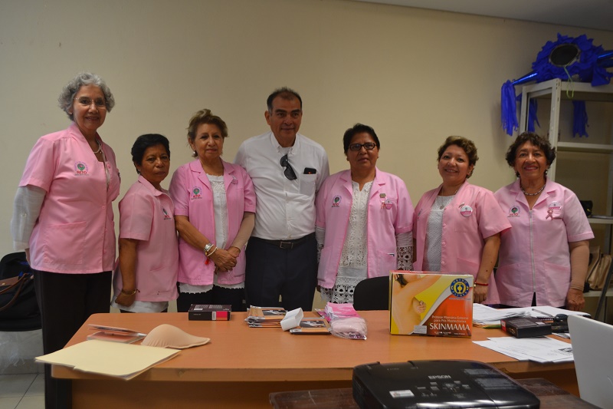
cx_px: 306
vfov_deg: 40.0
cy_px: 204
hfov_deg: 57.2
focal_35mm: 33
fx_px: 562
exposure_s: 1/30
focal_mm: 22
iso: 400
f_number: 4
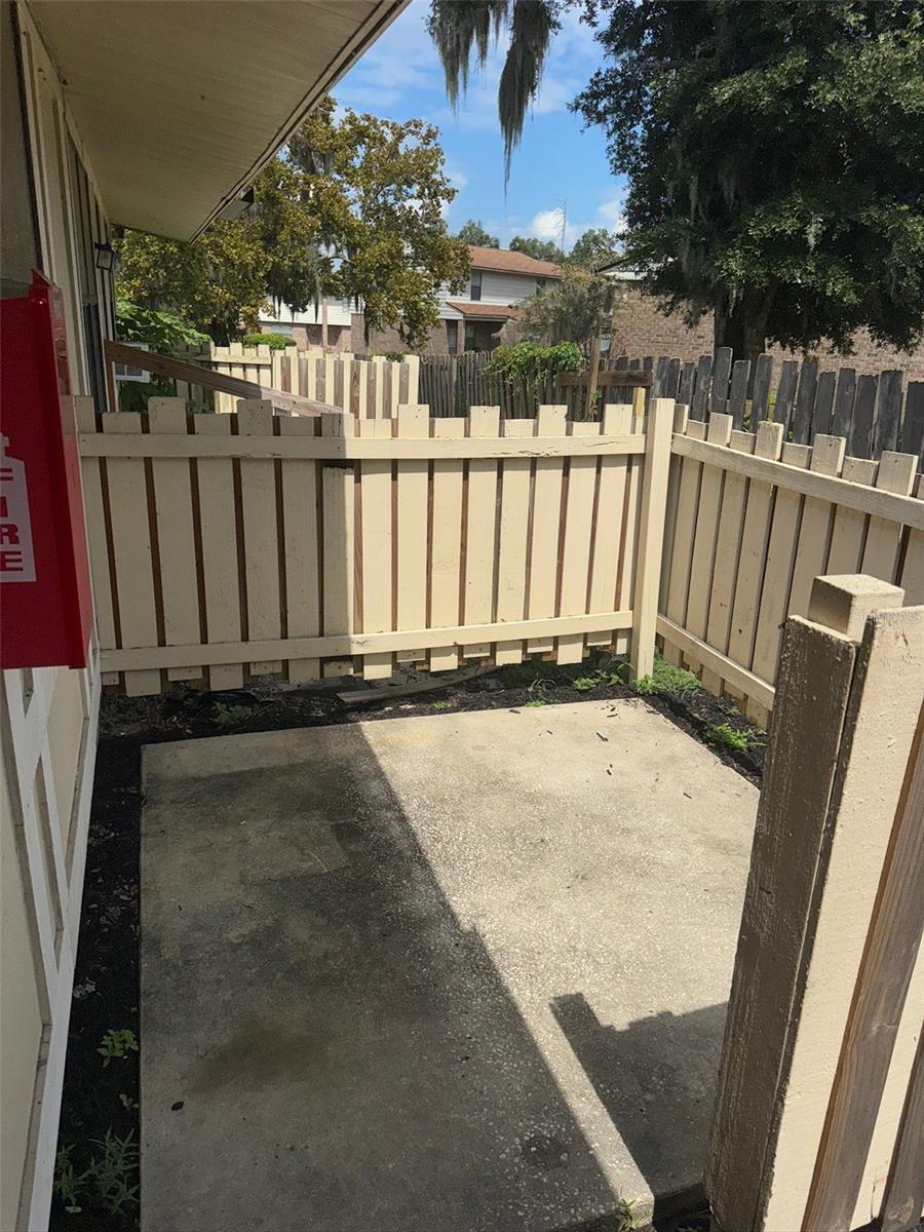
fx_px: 854
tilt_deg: -18.2
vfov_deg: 71.6
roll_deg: -2.2
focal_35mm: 24
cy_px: 616
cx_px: 462
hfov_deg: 56.8
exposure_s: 1/20000
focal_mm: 6.76
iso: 50
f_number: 1.78
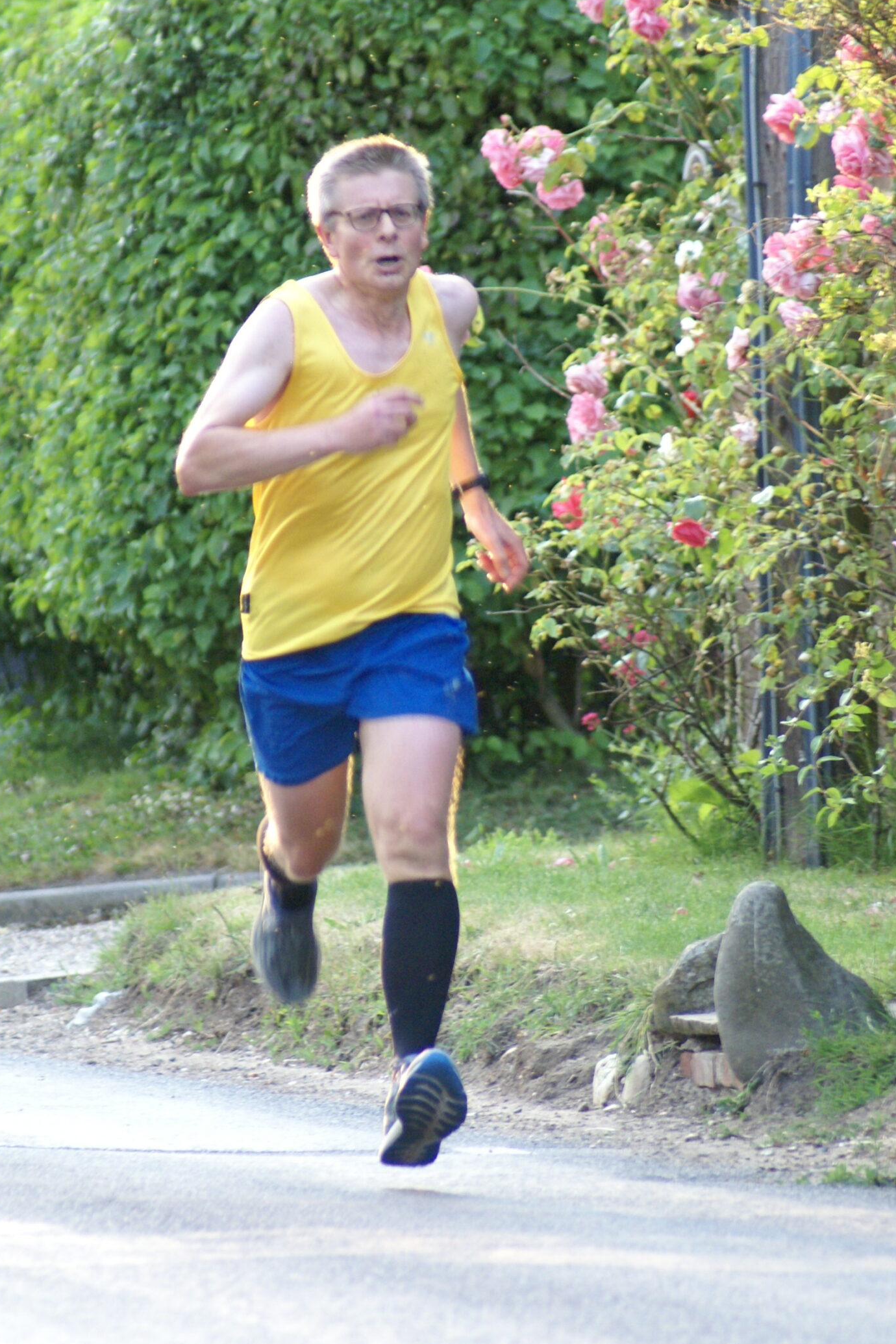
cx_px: 475
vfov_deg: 3.7
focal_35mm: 557
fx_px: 20793
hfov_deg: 2.5
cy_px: 564
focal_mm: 300
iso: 800
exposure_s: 1/100
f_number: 5.6
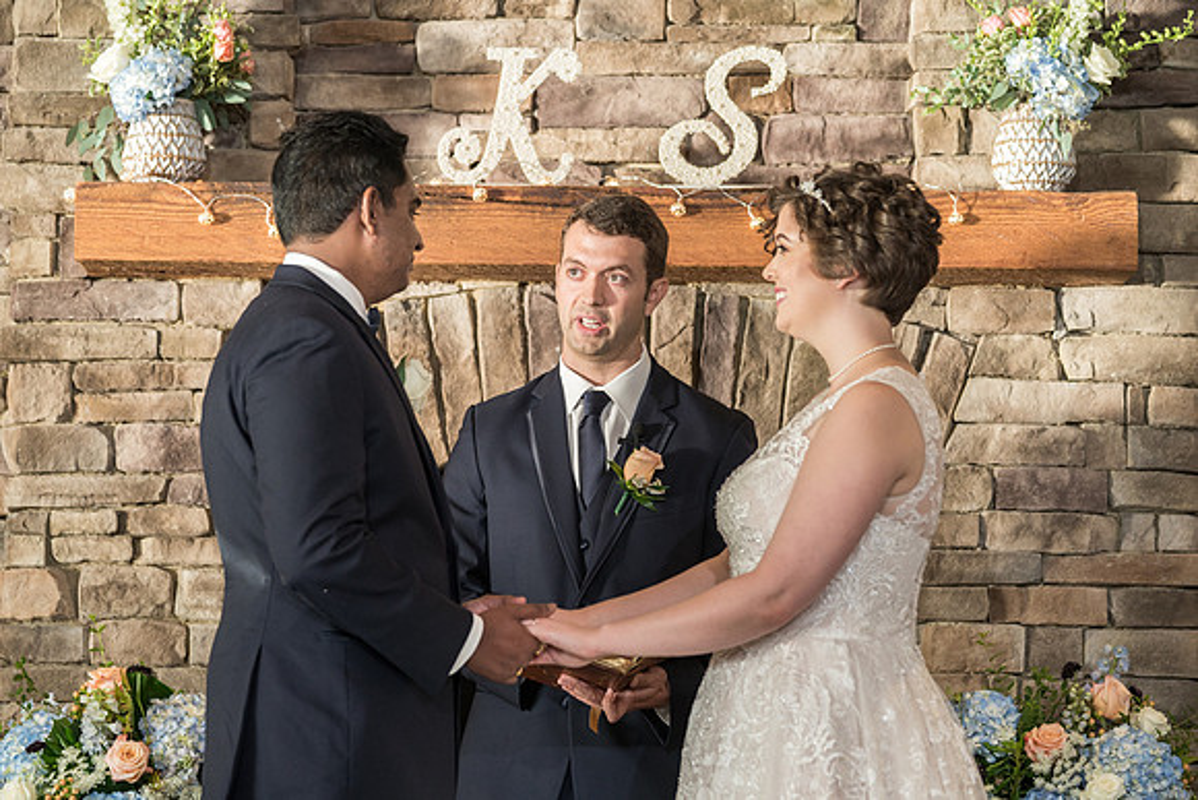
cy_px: 400
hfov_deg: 17.6
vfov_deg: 11.8
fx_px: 3865
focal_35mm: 116
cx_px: 599
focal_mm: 114
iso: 1000
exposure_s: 1/200
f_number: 4
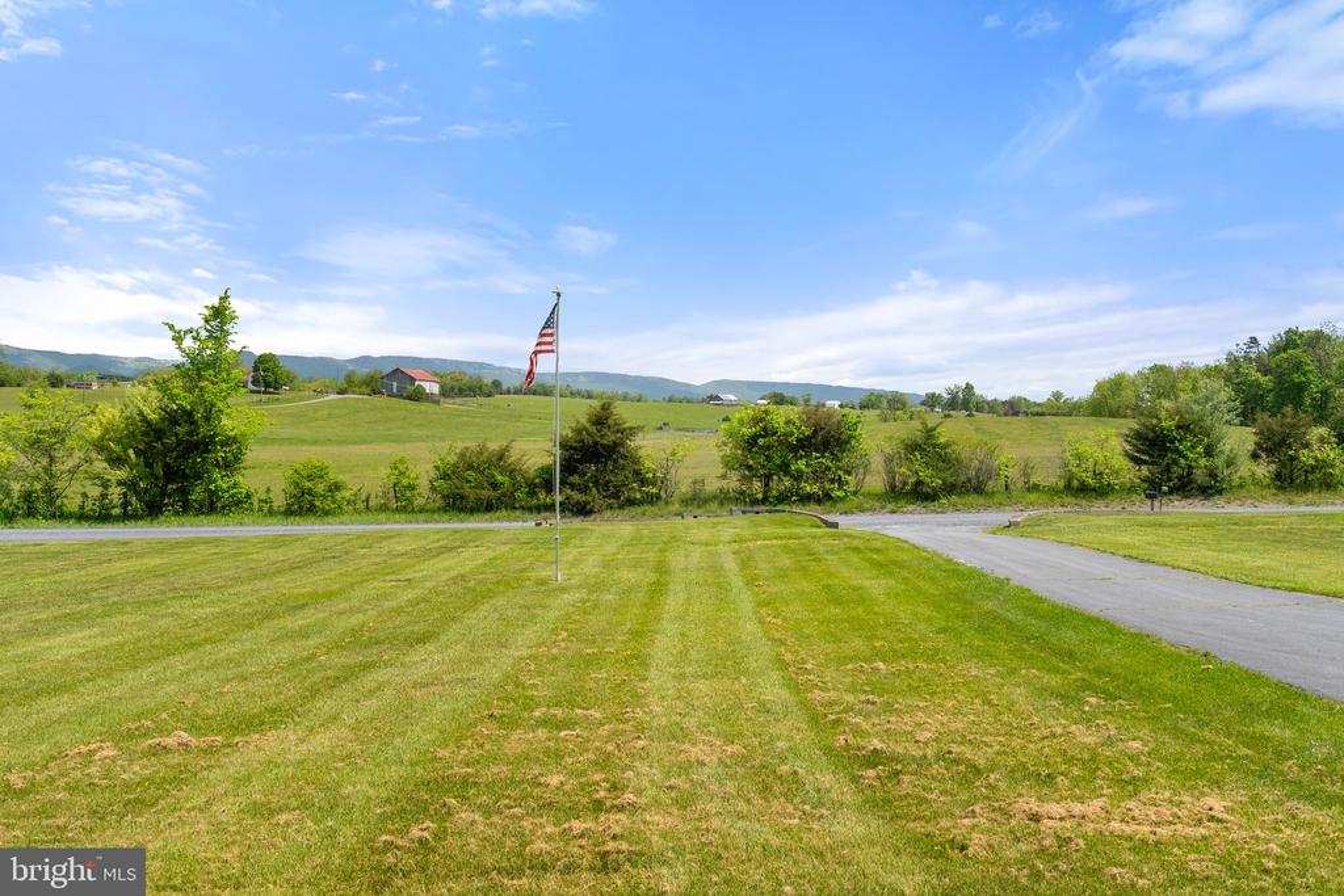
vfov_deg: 43.6
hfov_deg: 61.9
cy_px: 448
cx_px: 672
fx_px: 1120
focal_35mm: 30
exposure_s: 1/2500
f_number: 8
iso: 640
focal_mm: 20
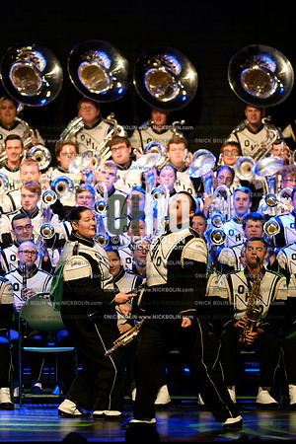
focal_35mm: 300
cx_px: 148
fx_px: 3700
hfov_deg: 4.6
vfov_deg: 6.9
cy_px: 222
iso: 6400
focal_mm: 300
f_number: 4
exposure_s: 1/500
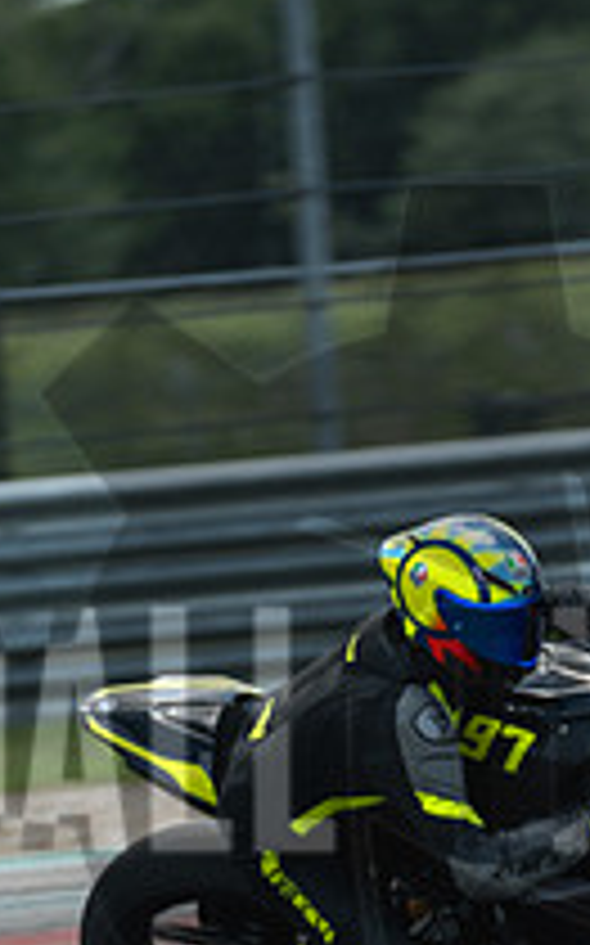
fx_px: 23032
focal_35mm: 894
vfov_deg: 2.4
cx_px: 477
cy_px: 736
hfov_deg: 1.5
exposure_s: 1/500
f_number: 5
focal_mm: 211
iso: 250
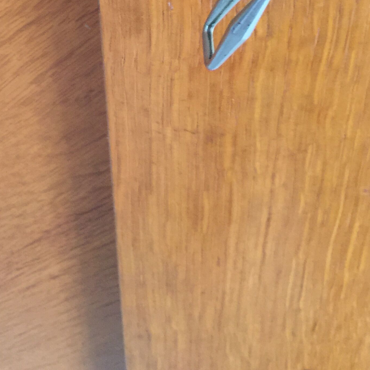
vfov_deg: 25.5
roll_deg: +0.2
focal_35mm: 61
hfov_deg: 28.2
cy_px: -66
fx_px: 738
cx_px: 185
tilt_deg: -34.4
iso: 125
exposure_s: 1/10
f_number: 2.2
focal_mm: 4.15
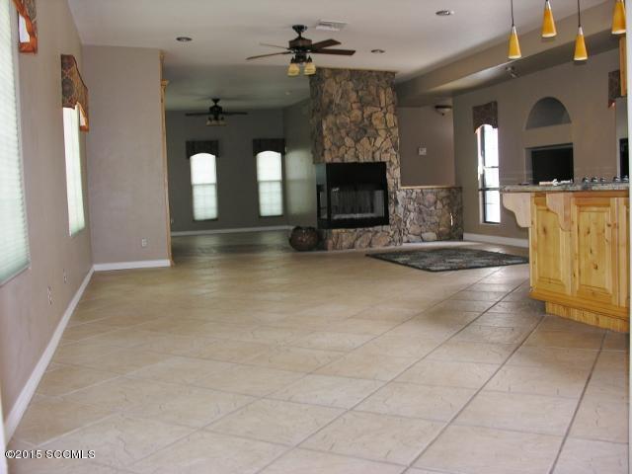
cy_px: 237
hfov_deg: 52.6
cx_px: 316
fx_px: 639
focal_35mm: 35
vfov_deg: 40.7
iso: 50
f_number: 2.8
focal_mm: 8.9
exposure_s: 1/30
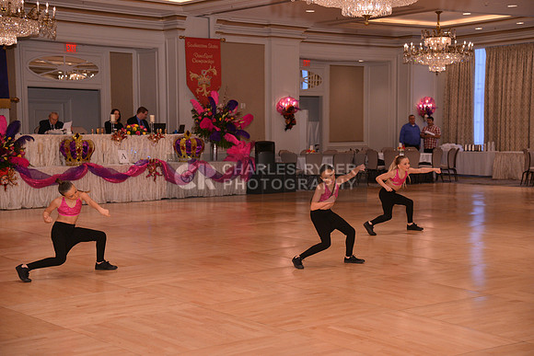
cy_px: 178
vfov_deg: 21.9
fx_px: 920
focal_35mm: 62
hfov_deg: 32.4
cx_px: 267
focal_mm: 62
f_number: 4.5
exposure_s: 1/250
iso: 1250
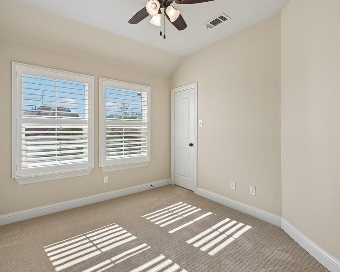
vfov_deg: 77.0
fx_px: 171
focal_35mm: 17
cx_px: 175
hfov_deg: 89.6
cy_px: 136
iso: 400
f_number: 8
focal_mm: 14
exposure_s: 1/320
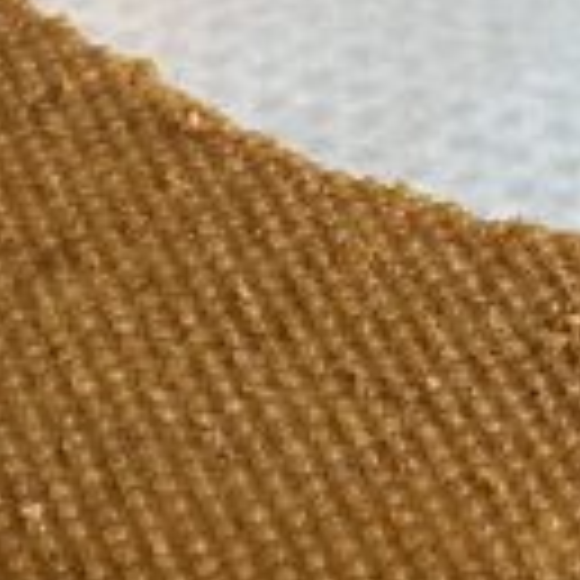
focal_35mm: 119
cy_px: 72
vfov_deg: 14.5
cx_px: 897
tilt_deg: -38.1
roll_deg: +1.3
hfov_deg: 13.7
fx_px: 2256
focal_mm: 4.25
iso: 160
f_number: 1.8
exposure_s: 1/60
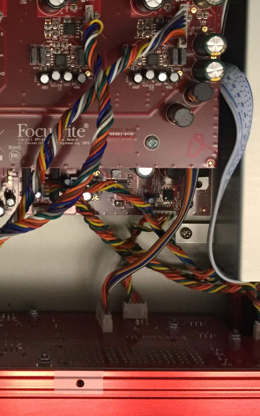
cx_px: -21
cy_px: 123
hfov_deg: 18.2
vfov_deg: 29.5
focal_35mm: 69
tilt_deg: -86.8
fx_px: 782
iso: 125
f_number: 2.4
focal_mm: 3.3
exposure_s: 1/30
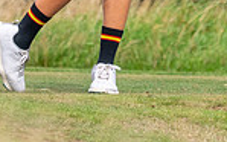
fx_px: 11045
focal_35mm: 1786
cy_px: -150
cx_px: 110
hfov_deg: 1.2
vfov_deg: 0.7
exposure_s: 1/1600
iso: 250
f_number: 5
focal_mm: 300
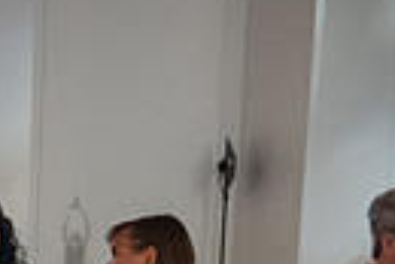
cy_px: 574
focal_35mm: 166
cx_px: -63
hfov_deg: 12.1
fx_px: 1823
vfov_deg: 7.8
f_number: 5.6
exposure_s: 1/200
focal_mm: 24
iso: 8000
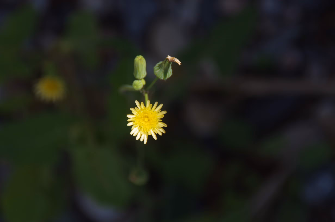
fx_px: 2786
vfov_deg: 4.6
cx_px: 168
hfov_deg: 6.9
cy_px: 111
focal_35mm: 300
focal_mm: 200
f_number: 6.3
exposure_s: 1/1000
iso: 400
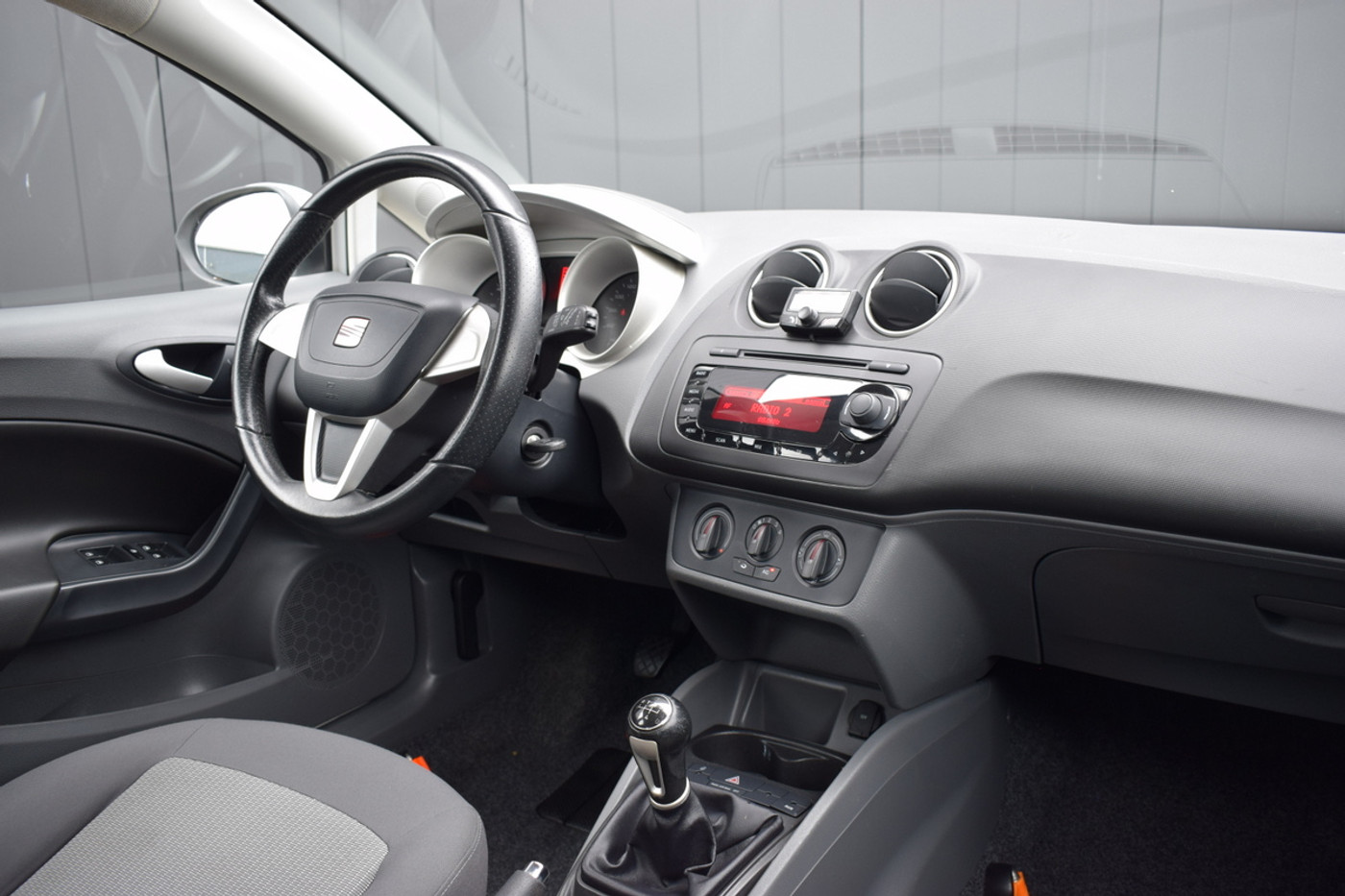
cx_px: 672
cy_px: 448
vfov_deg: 41.7
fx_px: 1177
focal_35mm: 32
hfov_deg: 59.5
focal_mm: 21
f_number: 5
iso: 400
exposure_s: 1/100
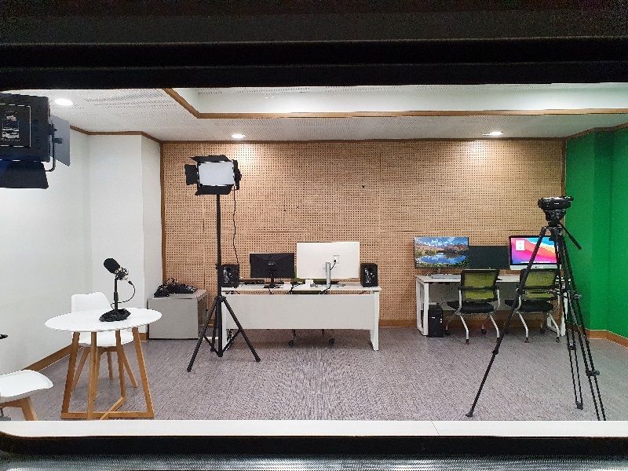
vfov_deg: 53.1
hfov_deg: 67.3
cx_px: 314
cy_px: 236
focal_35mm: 26
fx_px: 472
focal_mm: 4.32
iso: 320
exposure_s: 1/100
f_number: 2.4
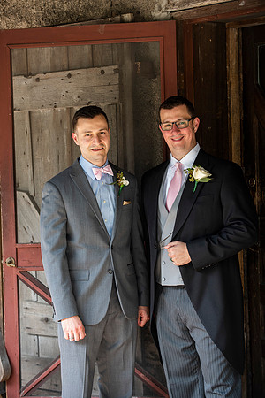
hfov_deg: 11.8
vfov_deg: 17.6
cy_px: 199
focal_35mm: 116
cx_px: 132
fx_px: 1281
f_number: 3.5
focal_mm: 116
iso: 400
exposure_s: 1/250
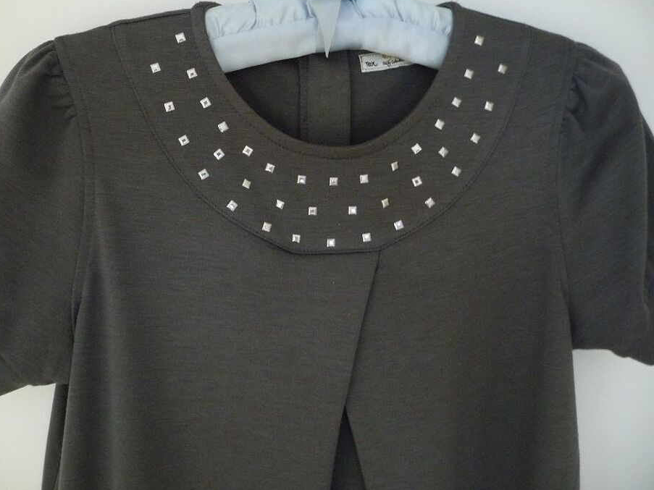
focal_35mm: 31
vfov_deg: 45.4
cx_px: 298
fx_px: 586
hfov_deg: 58.3
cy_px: 220
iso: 400
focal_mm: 4.7
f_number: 3.3
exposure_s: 1/8
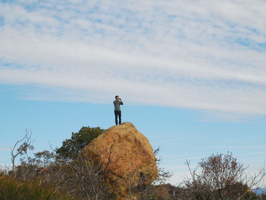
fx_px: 622
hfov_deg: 24.1
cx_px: 133
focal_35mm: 81
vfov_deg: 18.2
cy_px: 100
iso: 125
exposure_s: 1/1000
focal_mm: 14.5
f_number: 4.9
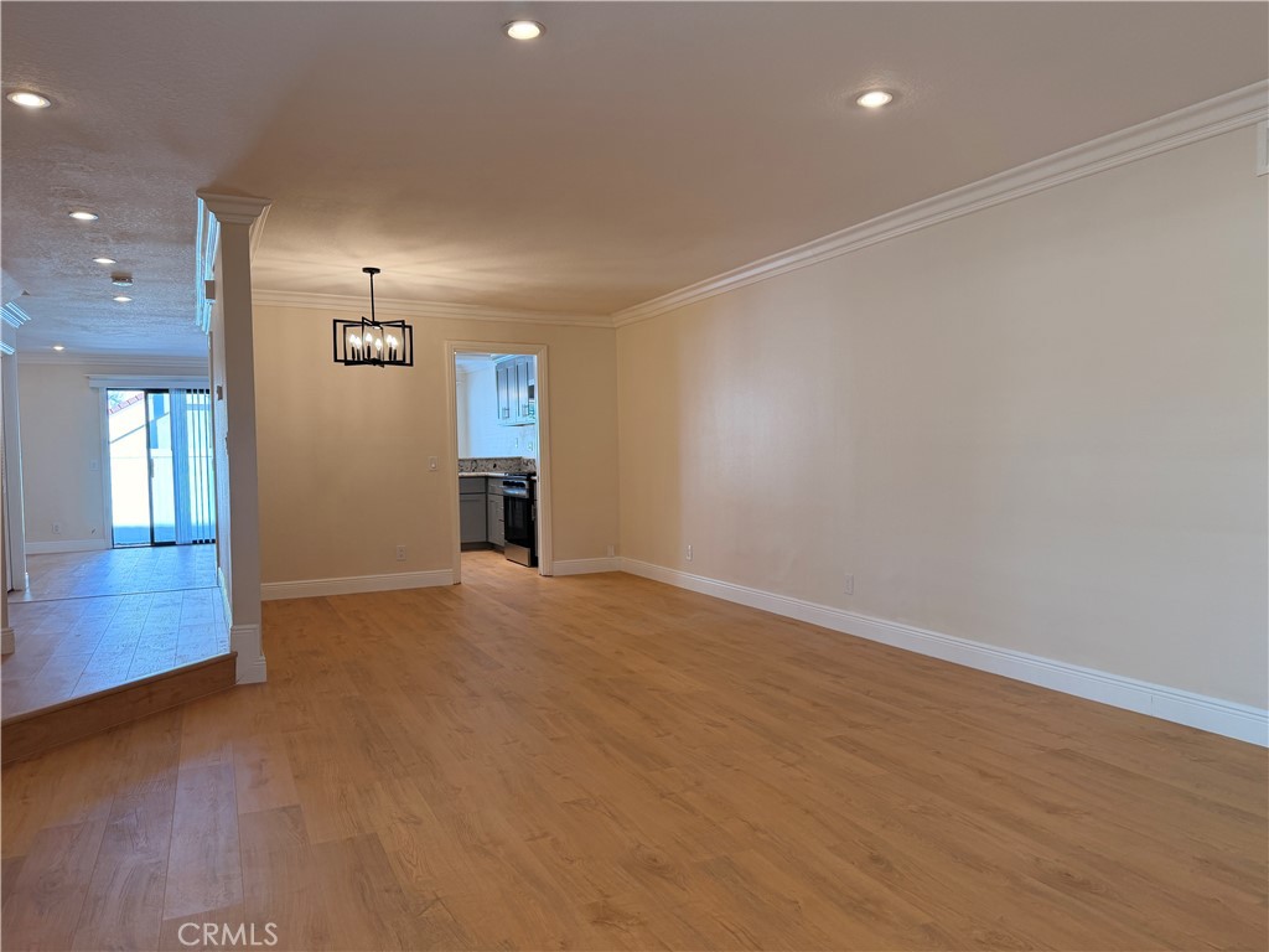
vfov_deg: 56.8
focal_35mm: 24
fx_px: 880
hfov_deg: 71.6
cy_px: 476
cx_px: 634
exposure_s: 1/201
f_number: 1.78
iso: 125
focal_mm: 6.76
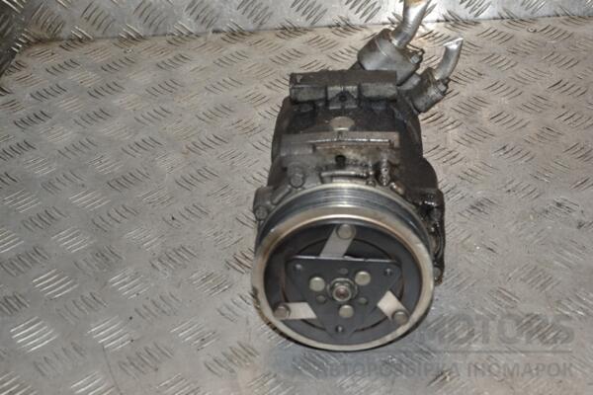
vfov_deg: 20.2
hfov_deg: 29.9
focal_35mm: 68
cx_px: 296
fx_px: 1112
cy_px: 198
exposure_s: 1/200
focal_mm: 45
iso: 800
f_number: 8
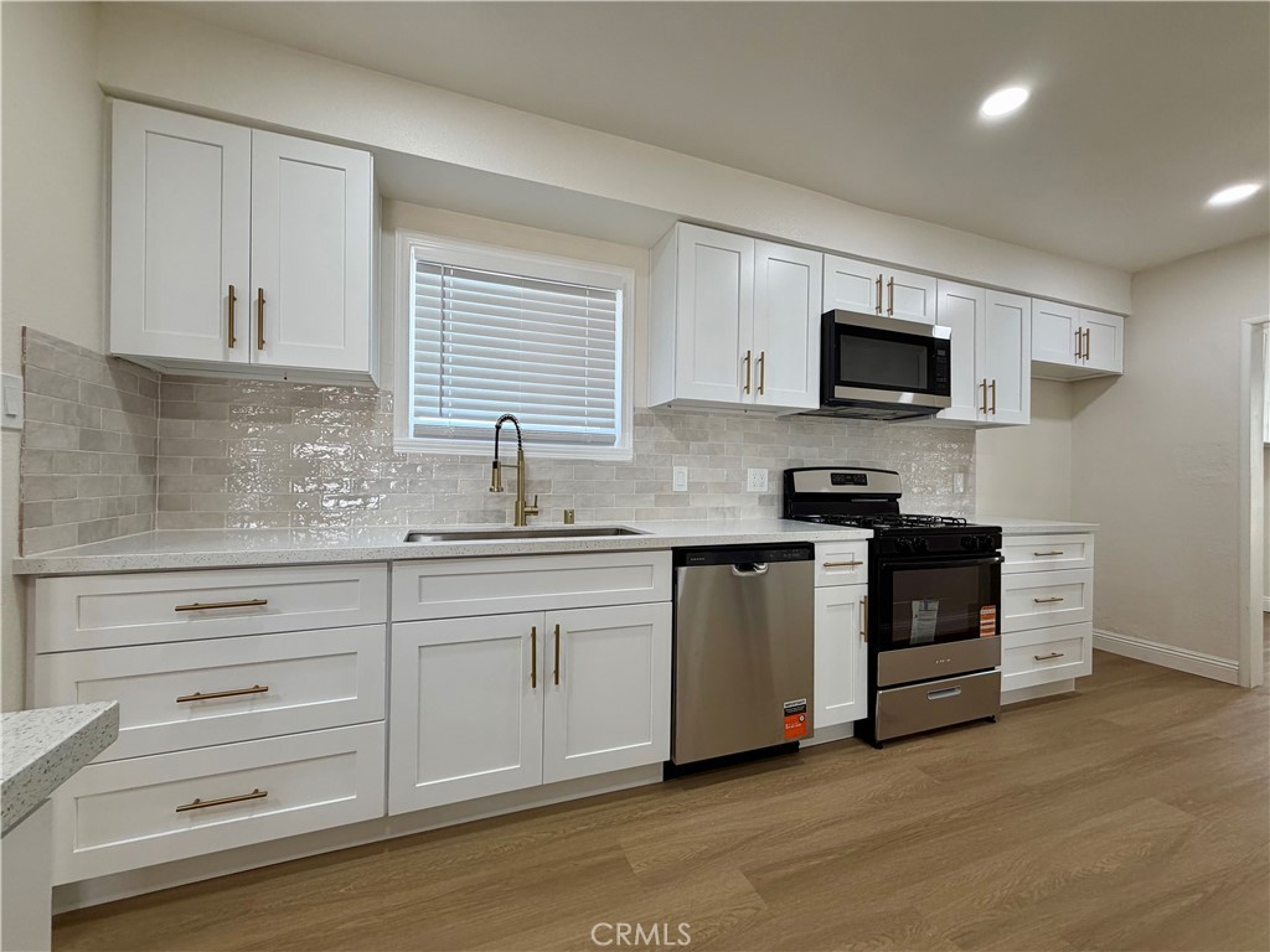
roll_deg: -0.1
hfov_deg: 102.1
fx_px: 514
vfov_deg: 85.7
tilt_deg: -0.1
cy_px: 476
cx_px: 635
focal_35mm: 14
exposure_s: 1/120
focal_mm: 2.22
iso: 125
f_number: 2.2
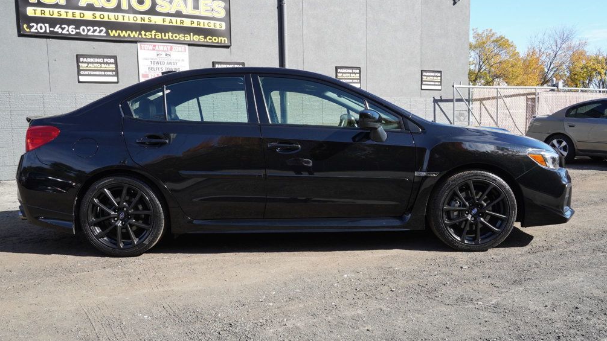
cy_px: 183
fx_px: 515
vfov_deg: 36.6
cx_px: 298
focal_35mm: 32
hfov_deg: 61.0
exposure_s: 1/250
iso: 400
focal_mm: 20
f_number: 9
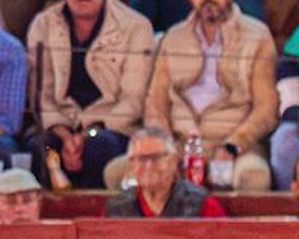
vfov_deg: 1.4
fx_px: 9963
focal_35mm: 1127
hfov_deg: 1.7
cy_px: 526
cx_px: 582
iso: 16000
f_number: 5.6
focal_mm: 177.3
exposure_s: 1/500
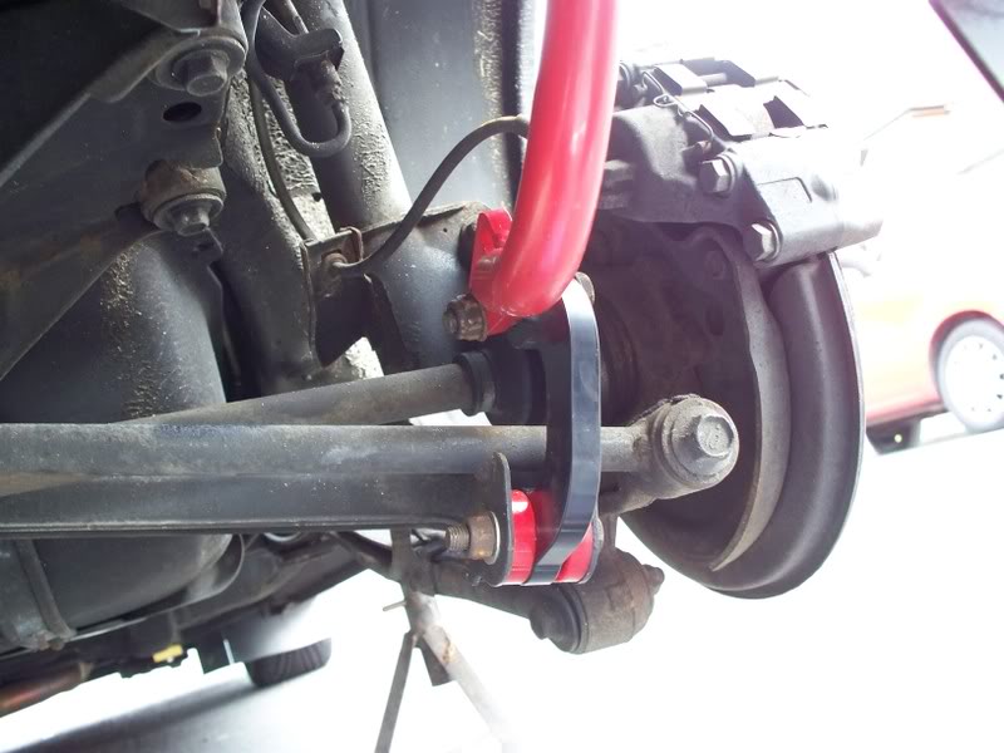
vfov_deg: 39.7
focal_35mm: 36
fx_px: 1044
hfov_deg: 51.4
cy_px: 376
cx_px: 502
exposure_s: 1/60
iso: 250
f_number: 2.8
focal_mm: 7.54
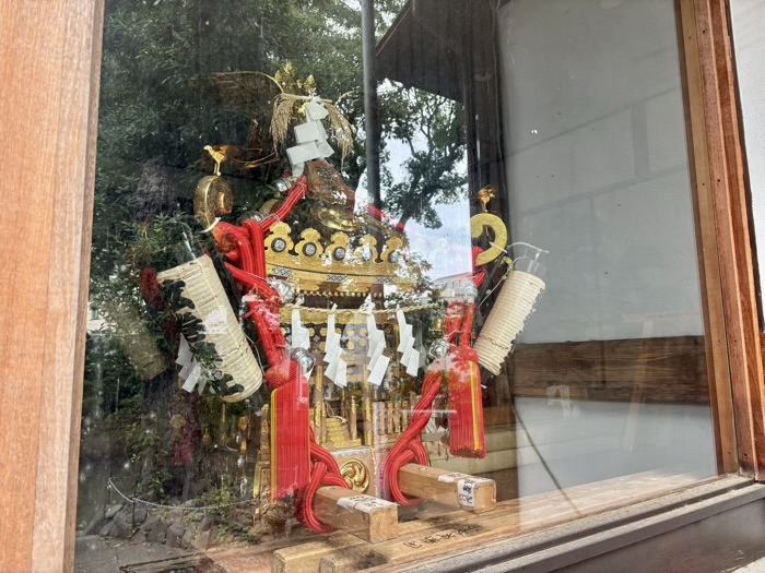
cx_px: 382
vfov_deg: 53.1
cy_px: 286
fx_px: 575
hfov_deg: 67.3
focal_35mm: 26
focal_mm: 5.96
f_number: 1.6
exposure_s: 1/121
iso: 125
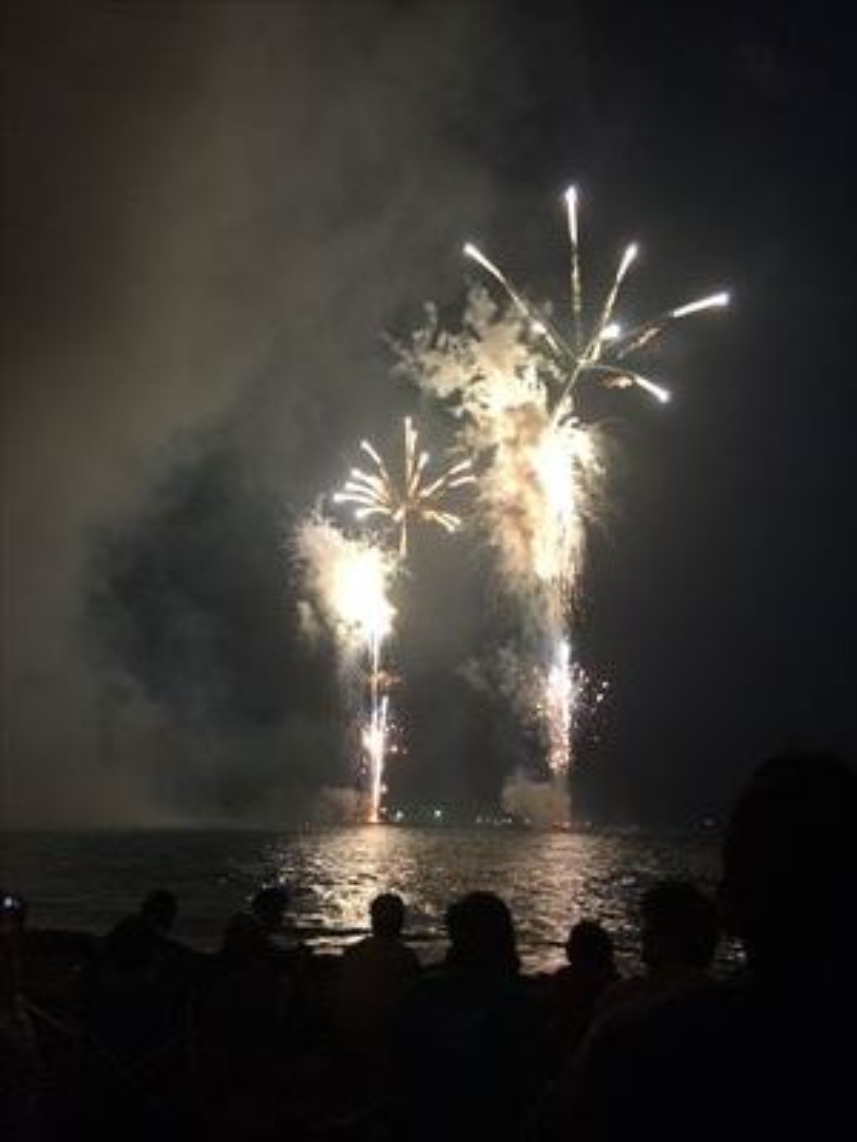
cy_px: 571
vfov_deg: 60.0
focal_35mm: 30
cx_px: 428
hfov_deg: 46.8
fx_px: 990
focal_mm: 4.12
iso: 320
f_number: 2.2
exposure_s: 1/17
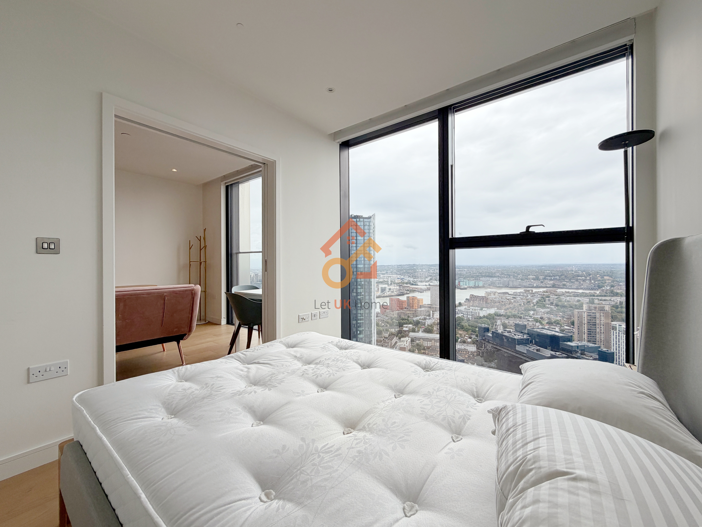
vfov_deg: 85.7
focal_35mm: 14
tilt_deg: +0.3
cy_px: 264
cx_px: 351
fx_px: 284
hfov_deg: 102.1
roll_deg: -0.7
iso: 32
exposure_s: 1/770
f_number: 2.2
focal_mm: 2.22
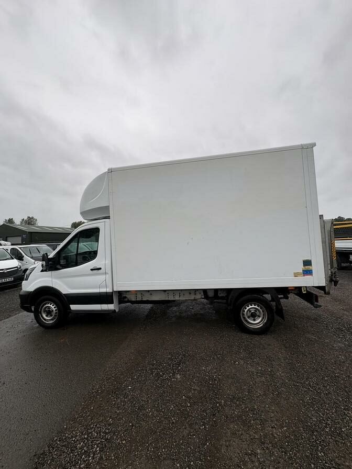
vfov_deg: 102.1
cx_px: 176
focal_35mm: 14
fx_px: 190
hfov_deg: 85.7
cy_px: 234
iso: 40
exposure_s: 1/470
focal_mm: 2.22
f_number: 2.2
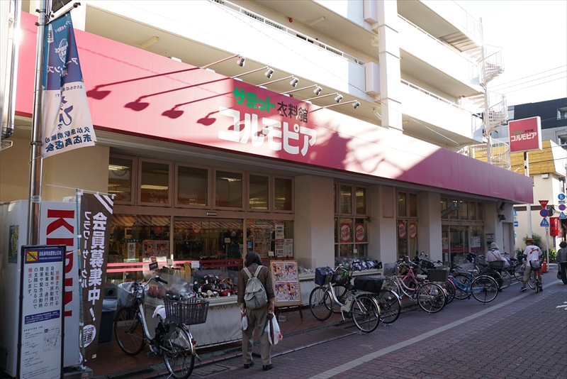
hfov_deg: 61.9
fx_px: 473
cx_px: 284
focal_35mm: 30
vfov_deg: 43.6
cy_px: 190
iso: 100
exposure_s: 1/125
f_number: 5
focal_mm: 20
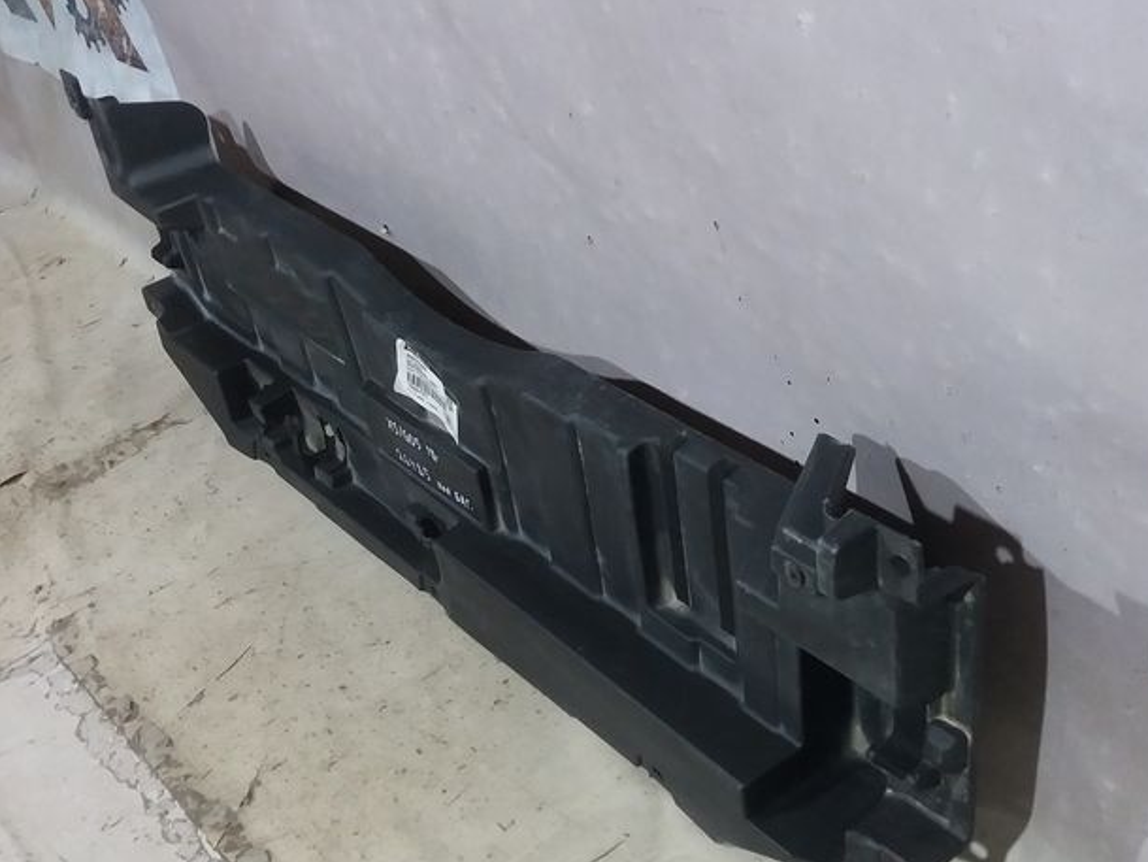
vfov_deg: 31.4
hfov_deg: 41.2
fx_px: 1526
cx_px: 577
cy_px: 549
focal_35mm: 46
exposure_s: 1/25
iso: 160
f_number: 1.9
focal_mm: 3.7
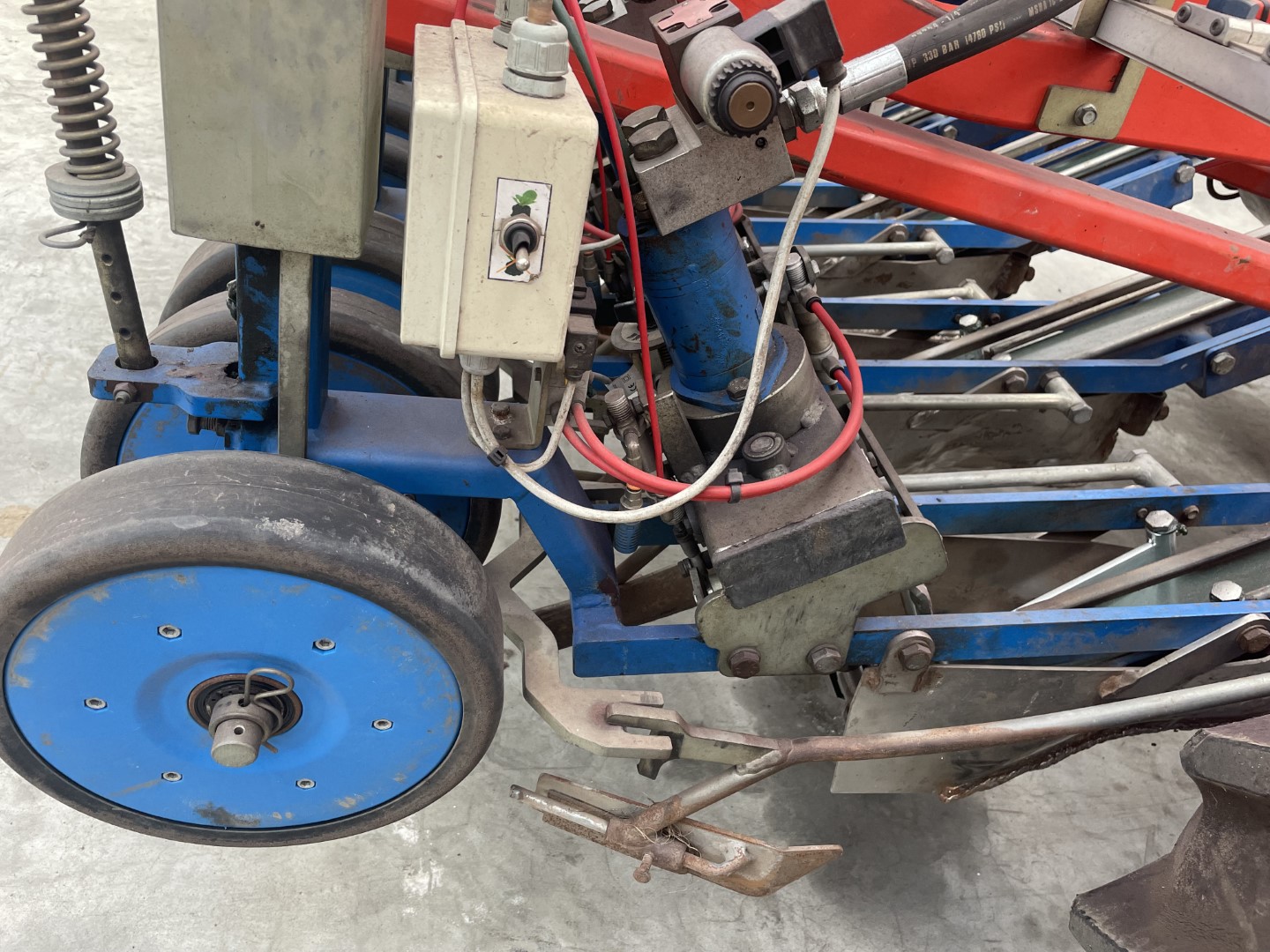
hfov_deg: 67.3
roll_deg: -12.4
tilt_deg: -33.8
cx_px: 635
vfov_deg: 53.1
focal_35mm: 26
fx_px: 954
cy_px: 476
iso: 125
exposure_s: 1/110
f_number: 1.6
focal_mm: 4.2
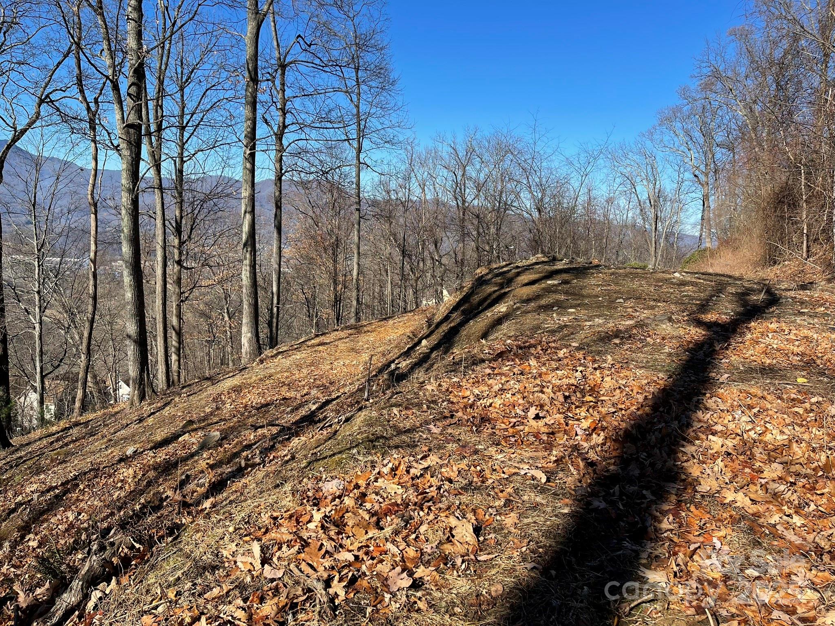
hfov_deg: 67.3
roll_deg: -4.1
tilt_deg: -8.1
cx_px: 418
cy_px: 313
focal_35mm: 26
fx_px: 627
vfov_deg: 53.1
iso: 32
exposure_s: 1/2288
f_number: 1.6
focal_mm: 5.1
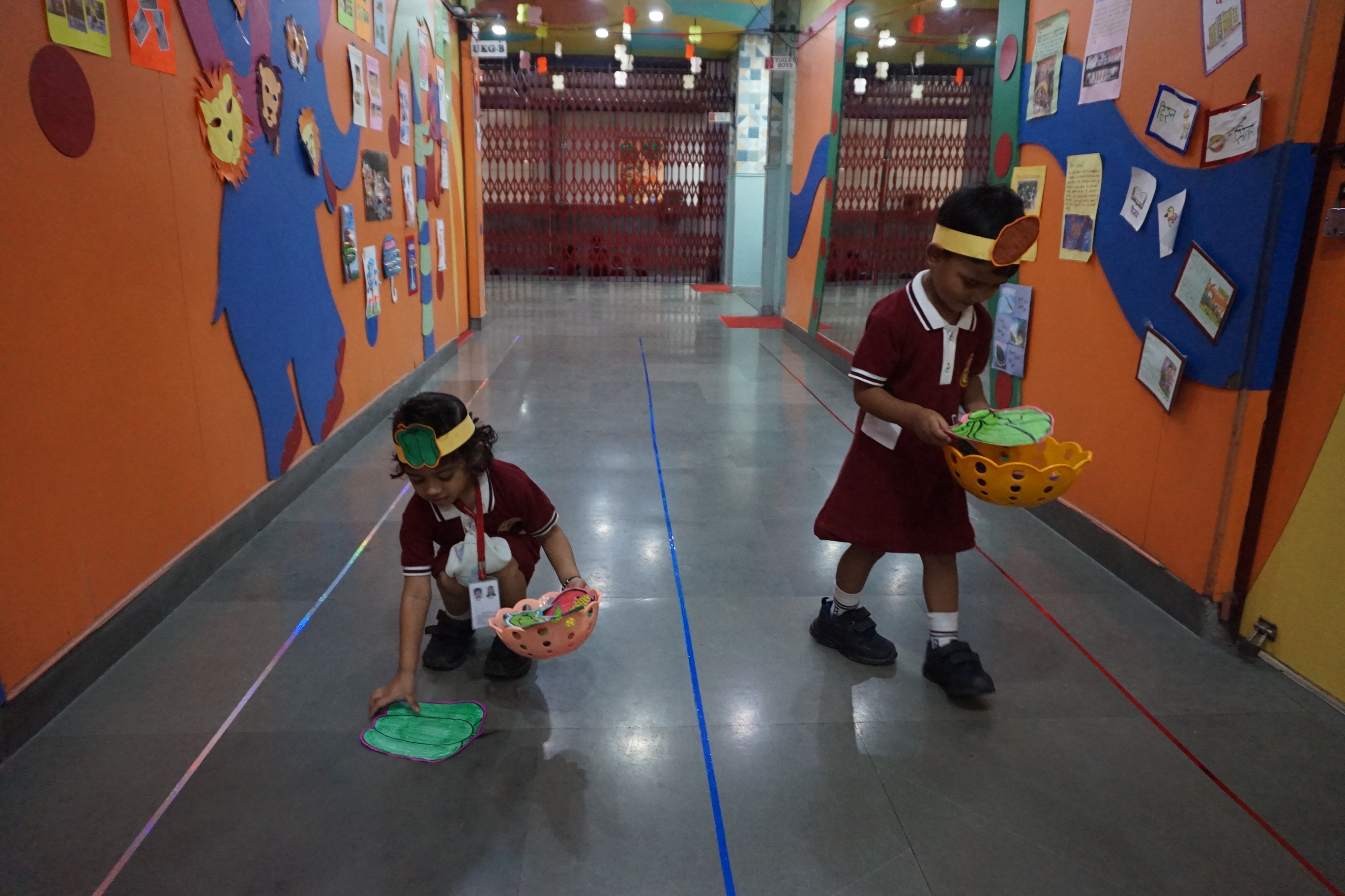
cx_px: 672
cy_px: 448
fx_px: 897
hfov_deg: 73.7
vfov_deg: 53.1
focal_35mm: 24
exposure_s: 1/160
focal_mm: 16
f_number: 3.5
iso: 3200
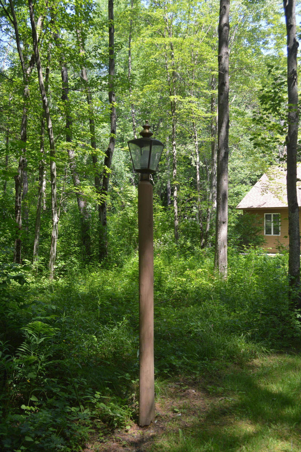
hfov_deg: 36.8
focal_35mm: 36
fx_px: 452
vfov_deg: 53.2
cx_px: 150
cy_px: 226
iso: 200
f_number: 5.6
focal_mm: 24
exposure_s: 1/125
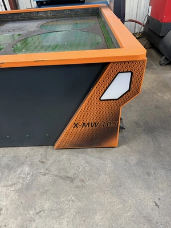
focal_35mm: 24
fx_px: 158
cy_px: 114
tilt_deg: -37.9
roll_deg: +2.5
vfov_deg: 71.6
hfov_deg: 56.8
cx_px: 86
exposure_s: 1/60
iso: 320
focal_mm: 6.76
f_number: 1.78
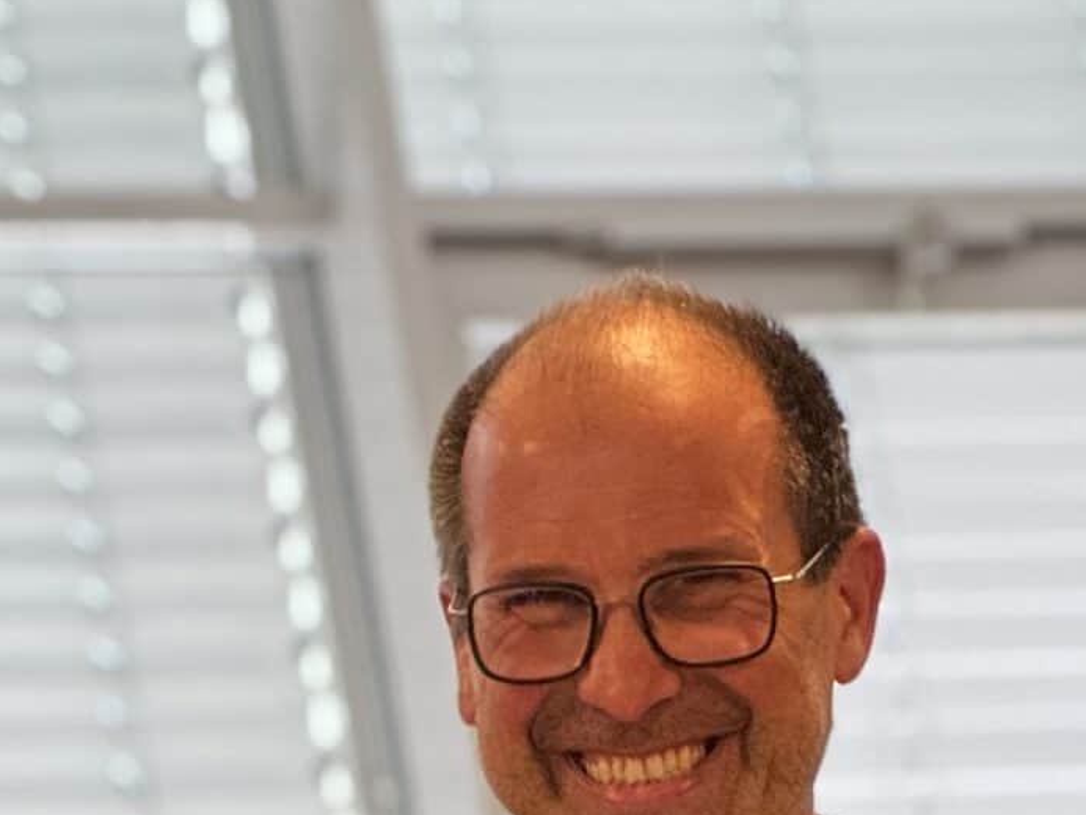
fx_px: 8941
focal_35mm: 285
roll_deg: +1.5
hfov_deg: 6.9
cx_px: -530
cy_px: 1449
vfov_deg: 5.1
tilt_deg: -2.3
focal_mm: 9
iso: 125
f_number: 2.8
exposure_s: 1/50
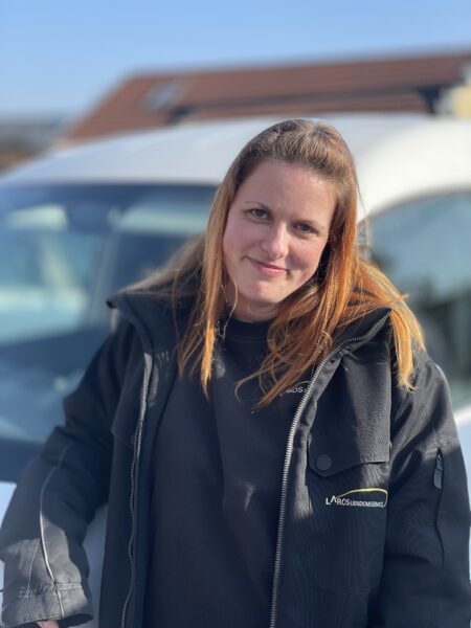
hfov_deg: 28.0
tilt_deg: -6.7
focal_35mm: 52
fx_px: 943
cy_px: 314
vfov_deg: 36.8
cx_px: 236
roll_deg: -1.8
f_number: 2
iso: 32
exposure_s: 1/1020
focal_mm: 6
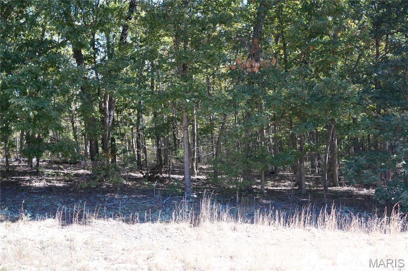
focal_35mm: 30
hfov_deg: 61.2
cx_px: 204
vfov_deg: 43.0
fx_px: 345
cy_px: 136
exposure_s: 1/40
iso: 250
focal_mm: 20.3
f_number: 1.8
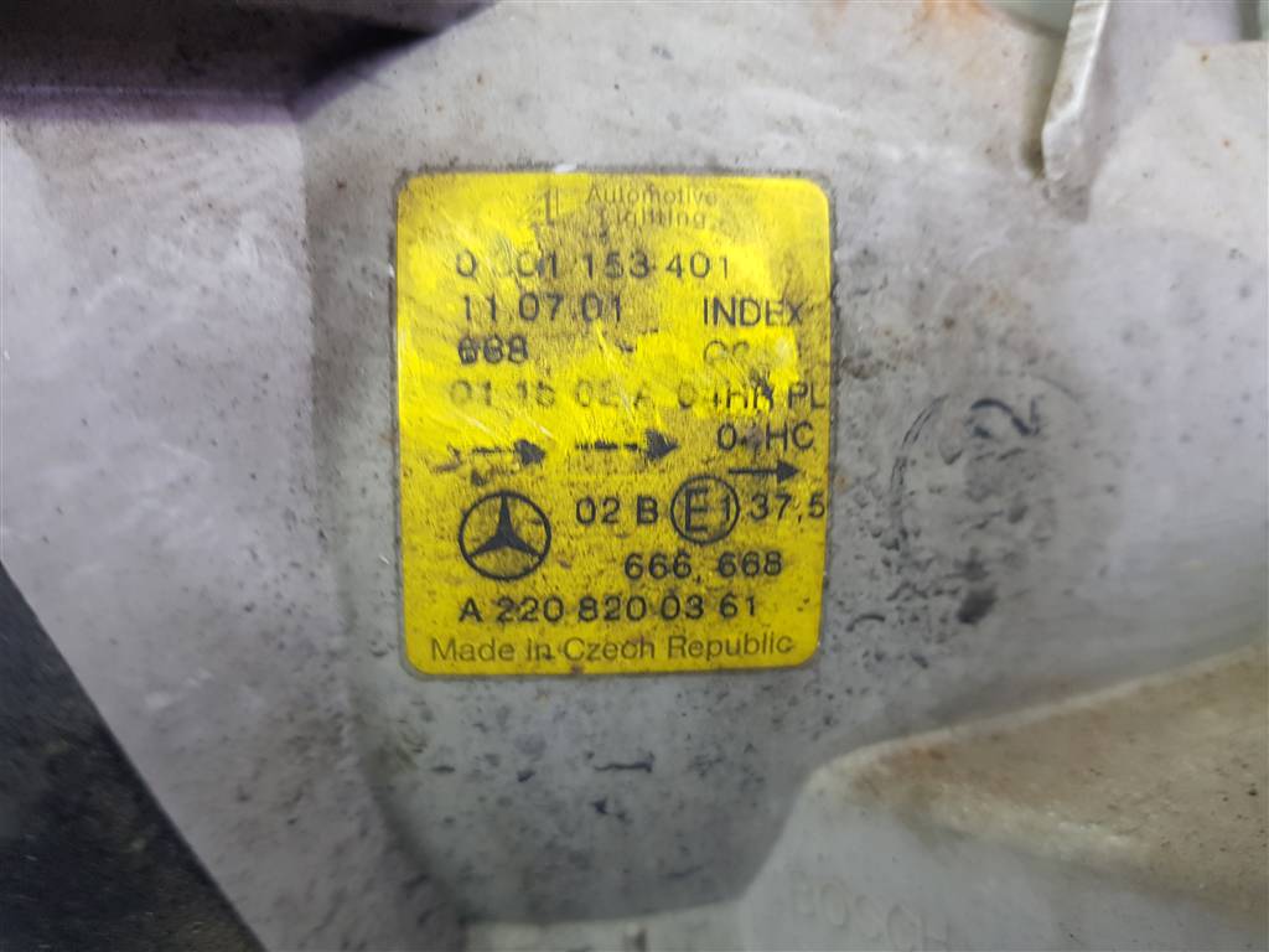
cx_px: 634
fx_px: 953
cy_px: 476
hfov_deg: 67.3
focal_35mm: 26
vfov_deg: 53.1
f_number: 1.7
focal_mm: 4.2
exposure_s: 1/50
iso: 100
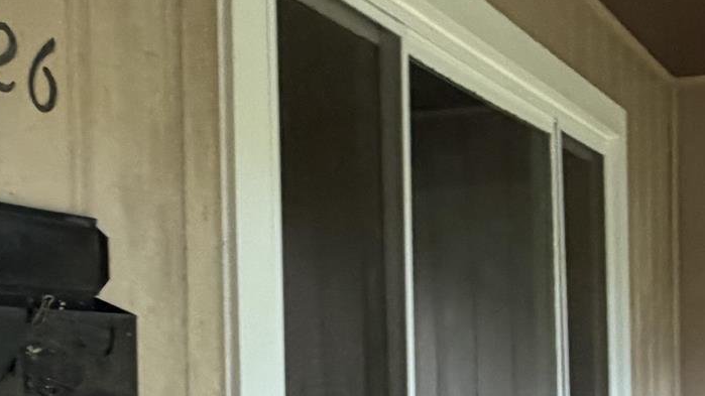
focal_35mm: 67
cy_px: 381
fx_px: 1252
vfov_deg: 17.6
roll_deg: +0.7
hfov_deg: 31.1
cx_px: 485
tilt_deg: -2.0
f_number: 2.2
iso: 200
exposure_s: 1/121
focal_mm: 2.22
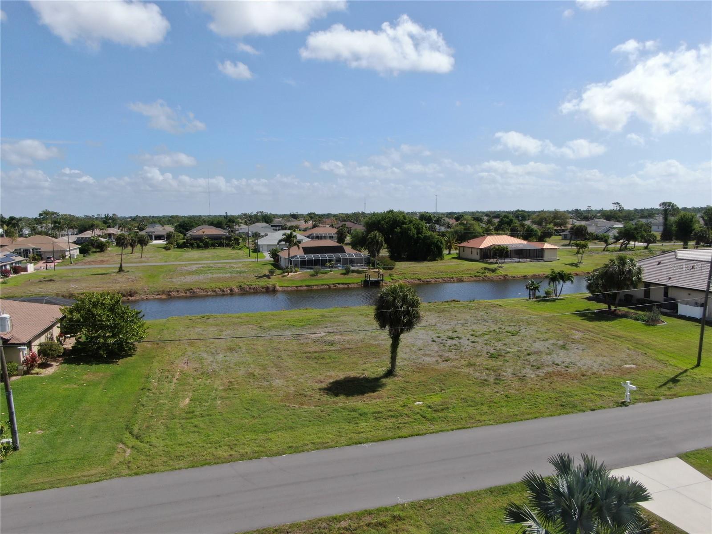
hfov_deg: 71.6
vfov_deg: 56.8
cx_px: 356
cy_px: 267
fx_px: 494
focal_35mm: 24
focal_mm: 4.39
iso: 100
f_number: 2.8
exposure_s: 1/1600
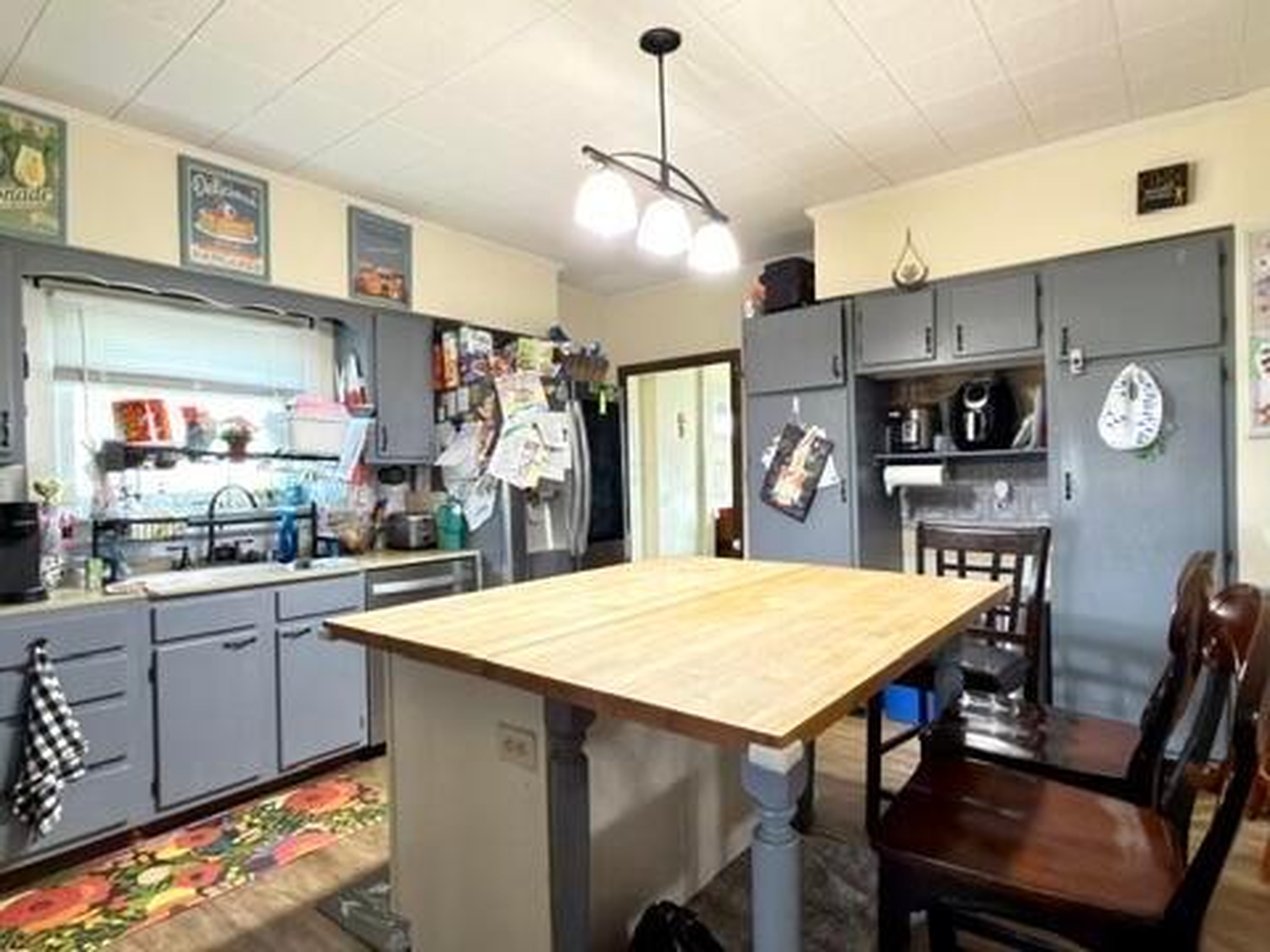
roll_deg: +1.7
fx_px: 660
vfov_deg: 71.6
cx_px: 635
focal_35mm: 18
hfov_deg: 87.8
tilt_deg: +0.5
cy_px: 476
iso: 320
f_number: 2.2
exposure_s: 1/24
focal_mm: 2.22
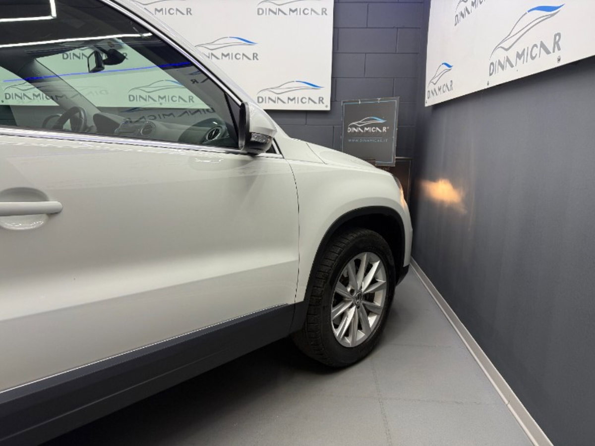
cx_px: 298
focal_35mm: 24
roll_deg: -1.1
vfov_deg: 56.8
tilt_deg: -9.0
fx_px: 413
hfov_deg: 71.6
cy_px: 223
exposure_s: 1/100
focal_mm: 6.76
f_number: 1.78
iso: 100
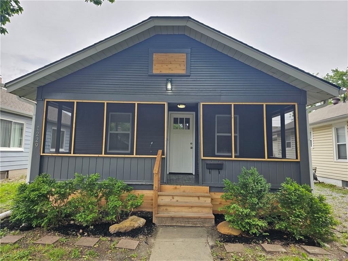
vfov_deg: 58.9
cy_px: 130
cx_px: 174
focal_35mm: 23
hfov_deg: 73.9
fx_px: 231
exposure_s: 1/180
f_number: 1.7
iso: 16
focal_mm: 6.3
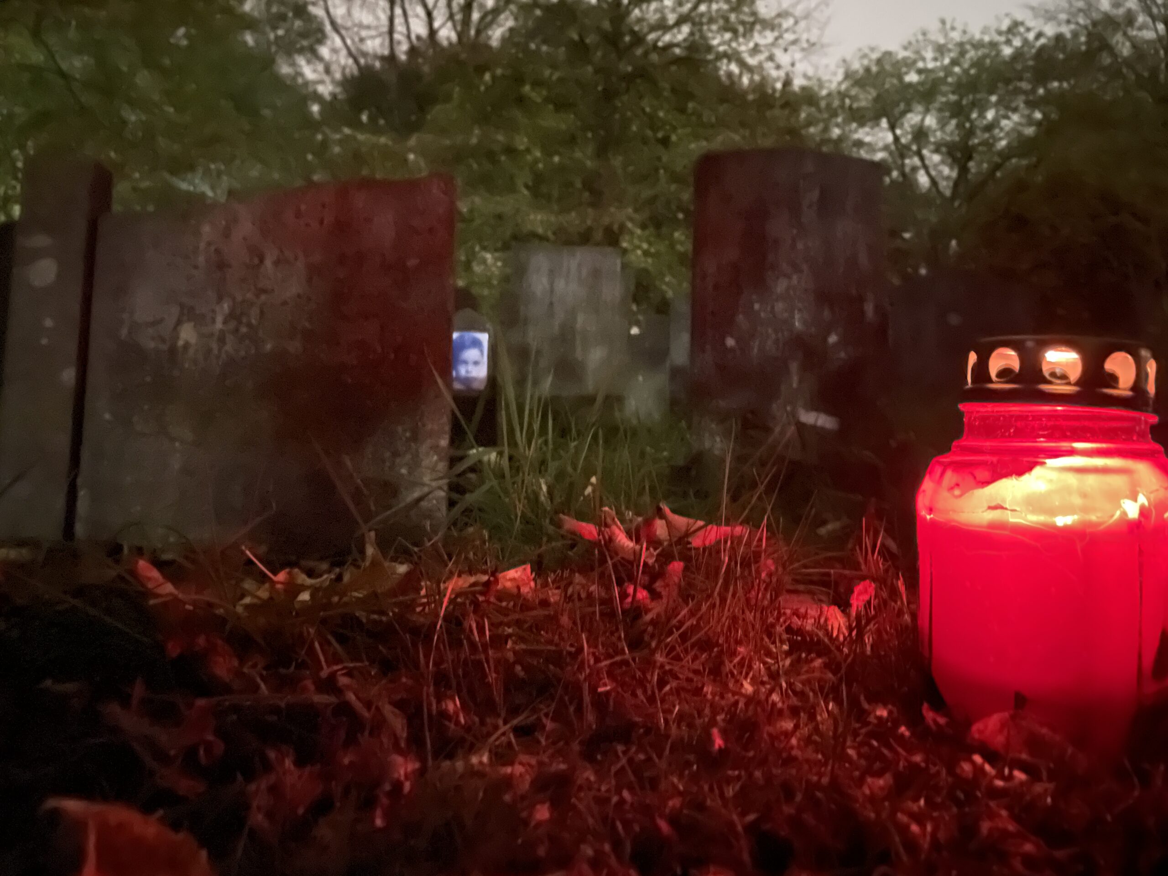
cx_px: 584
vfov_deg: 53.1
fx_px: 877
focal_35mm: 26
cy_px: 438
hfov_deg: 67.3
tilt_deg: -0.2
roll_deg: -2.2
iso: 8000
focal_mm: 4.2
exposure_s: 1/4
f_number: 1.6
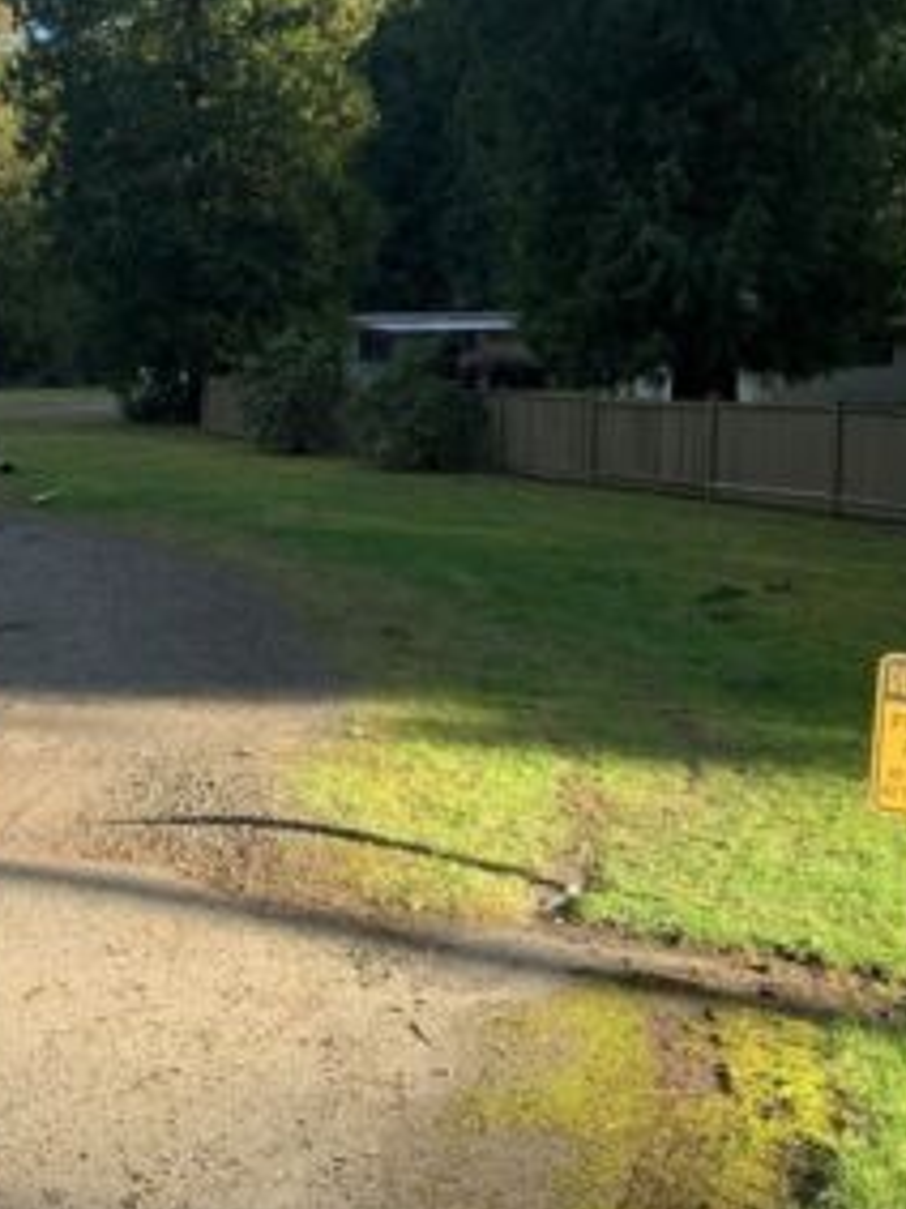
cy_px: 446
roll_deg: +0.6
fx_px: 1711
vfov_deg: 38.7
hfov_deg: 29.0
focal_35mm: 49
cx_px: 175
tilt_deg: -2.7
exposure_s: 1/594
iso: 25
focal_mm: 4.25
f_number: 1.8
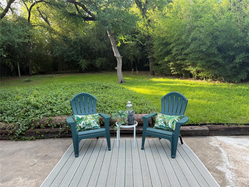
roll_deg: +1.1
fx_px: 173
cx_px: 124
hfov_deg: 71.6
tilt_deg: -5.9
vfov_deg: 56.8
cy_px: 94
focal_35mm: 24
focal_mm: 6.76
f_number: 1.78
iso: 64
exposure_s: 1/160
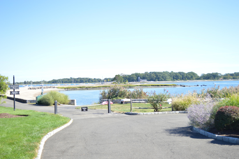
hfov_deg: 45.0
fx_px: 289
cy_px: 80
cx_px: 120
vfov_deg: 30.8
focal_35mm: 44
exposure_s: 1/250
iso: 100
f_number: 4.2
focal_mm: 29
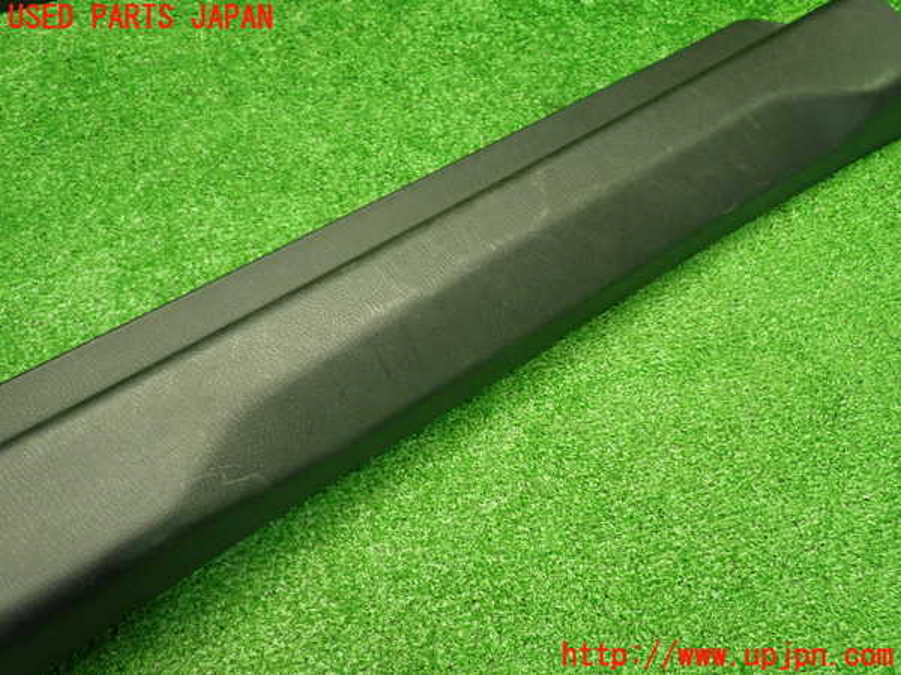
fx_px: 833
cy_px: 338
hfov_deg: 56.8
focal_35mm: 32
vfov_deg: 44.2
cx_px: 450
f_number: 2.4
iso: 250
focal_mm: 5.79
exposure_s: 1/30
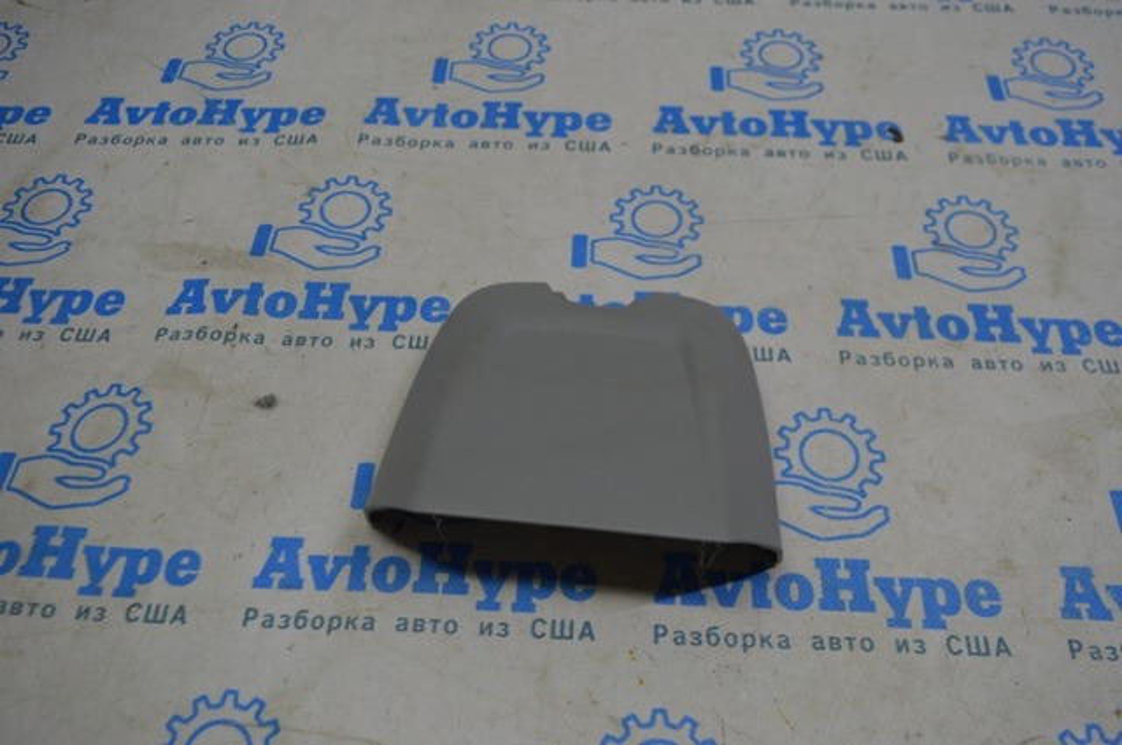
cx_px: 561
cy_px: 372
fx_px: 934
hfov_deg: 62.0
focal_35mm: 30
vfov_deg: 43.5
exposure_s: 1/100
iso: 400
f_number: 5
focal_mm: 20
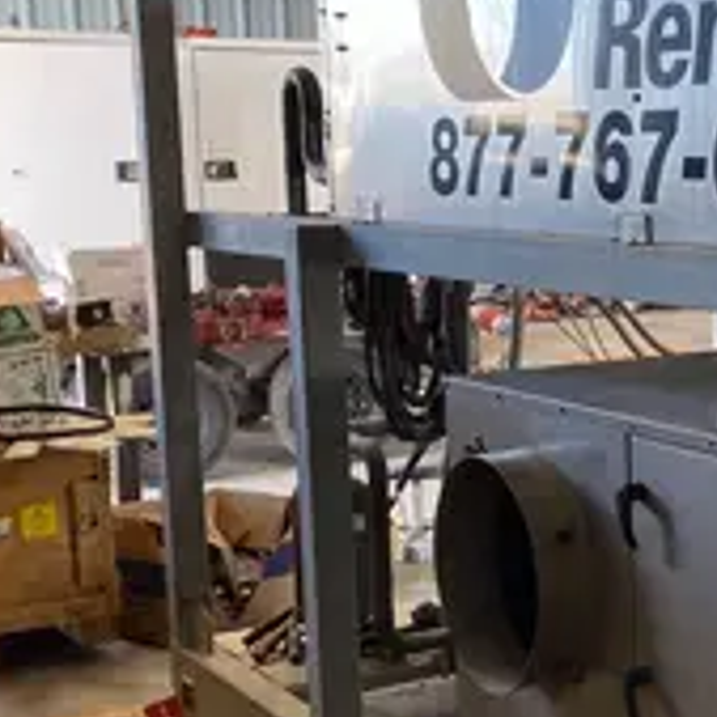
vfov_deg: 23.1
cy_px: 371
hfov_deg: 20.9
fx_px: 1758
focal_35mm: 75
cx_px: 942
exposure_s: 1/121
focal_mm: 4.25
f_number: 1.8
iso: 100
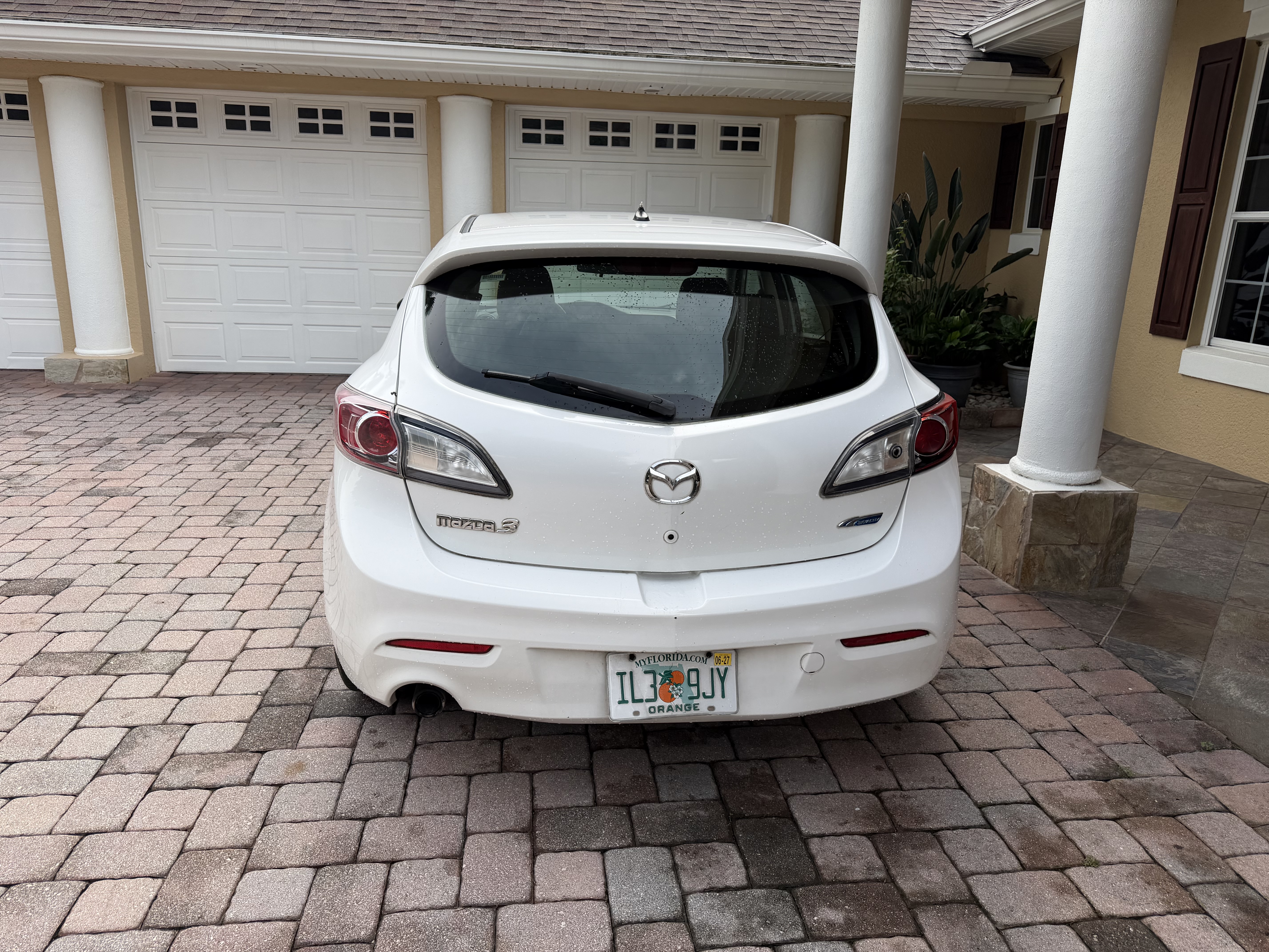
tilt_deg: -15.5
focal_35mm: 24
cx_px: 634
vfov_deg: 56.8
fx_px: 880
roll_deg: -1.3
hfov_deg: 71.6
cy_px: 476
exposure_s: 1/1250
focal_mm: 6.76
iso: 80
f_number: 1.78
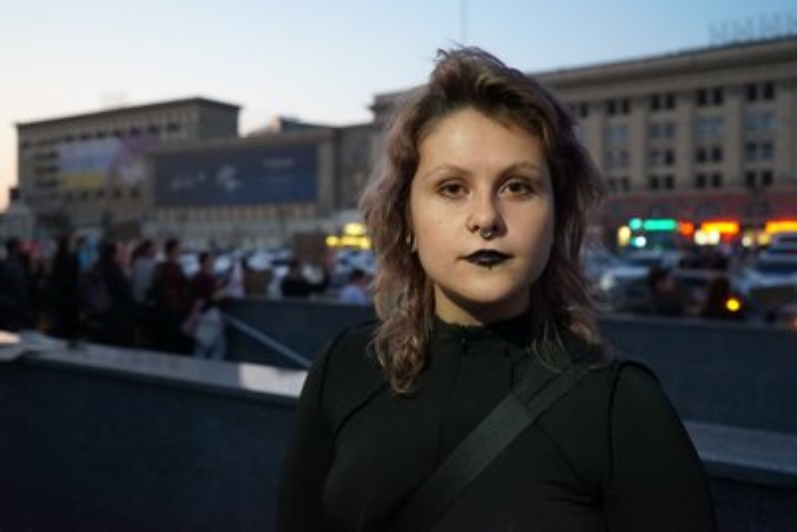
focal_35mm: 33
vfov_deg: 40.0
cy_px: 266
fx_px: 731
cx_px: 398
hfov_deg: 57.2
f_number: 4
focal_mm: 33
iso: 10000
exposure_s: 1/160
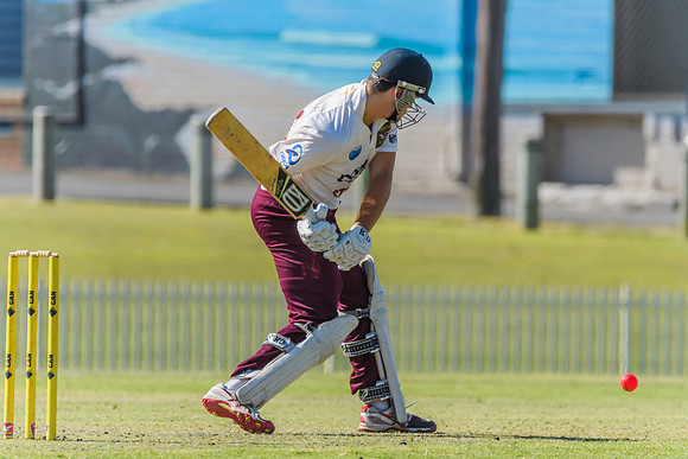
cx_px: 360
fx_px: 17089
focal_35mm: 894
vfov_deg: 1.5
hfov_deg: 2.3
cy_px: 230
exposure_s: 1/3200
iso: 640
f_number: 6.3
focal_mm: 550
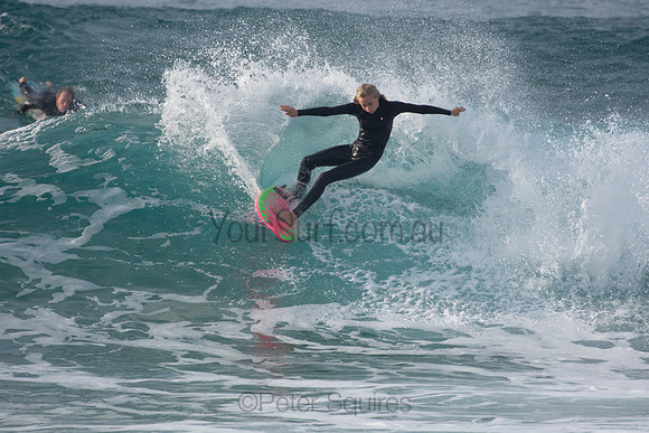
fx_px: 13523
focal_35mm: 750
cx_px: 324
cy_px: 216
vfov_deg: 1.8
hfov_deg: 2.7
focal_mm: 500
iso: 450
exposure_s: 1/2000
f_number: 5.6
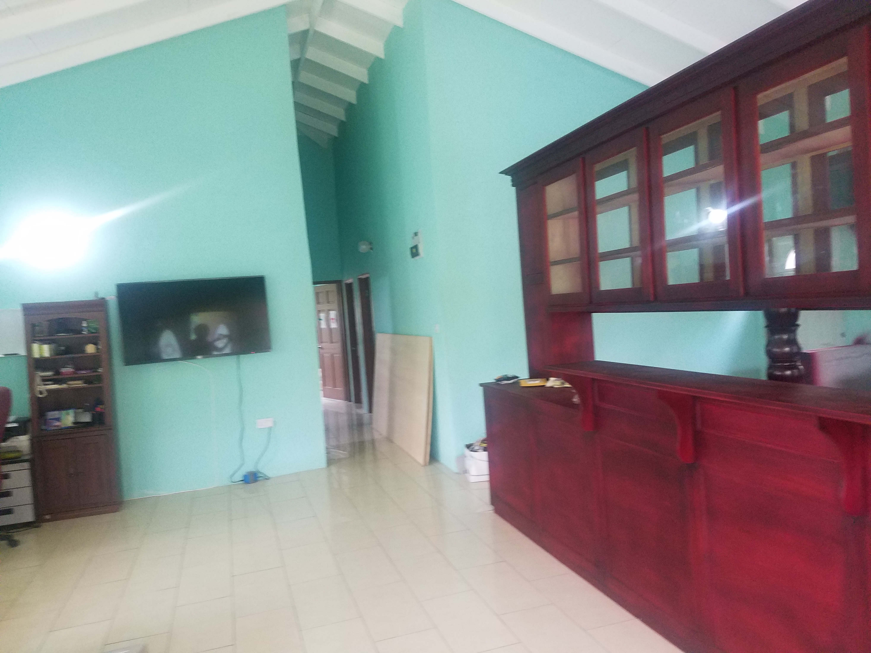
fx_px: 654
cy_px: 326
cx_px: 436
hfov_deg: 67.3
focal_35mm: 26
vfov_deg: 53.1
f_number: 1.7
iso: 250
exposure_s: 1/25
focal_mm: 4.2
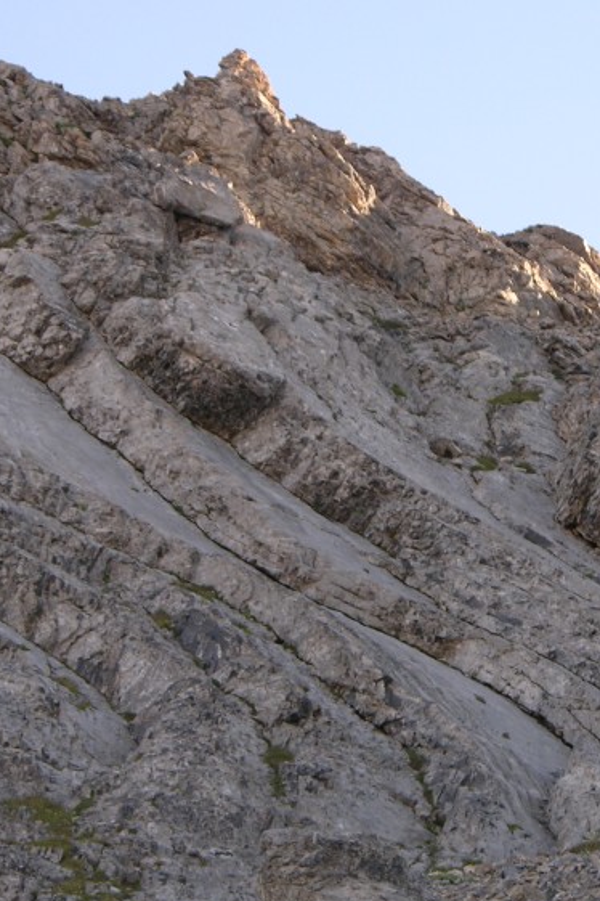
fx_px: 5700
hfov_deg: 6.0
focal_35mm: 228
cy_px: 459
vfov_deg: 9.0
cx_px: 347
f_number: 3.7
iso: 50
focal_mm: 29.5
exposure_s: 1/111
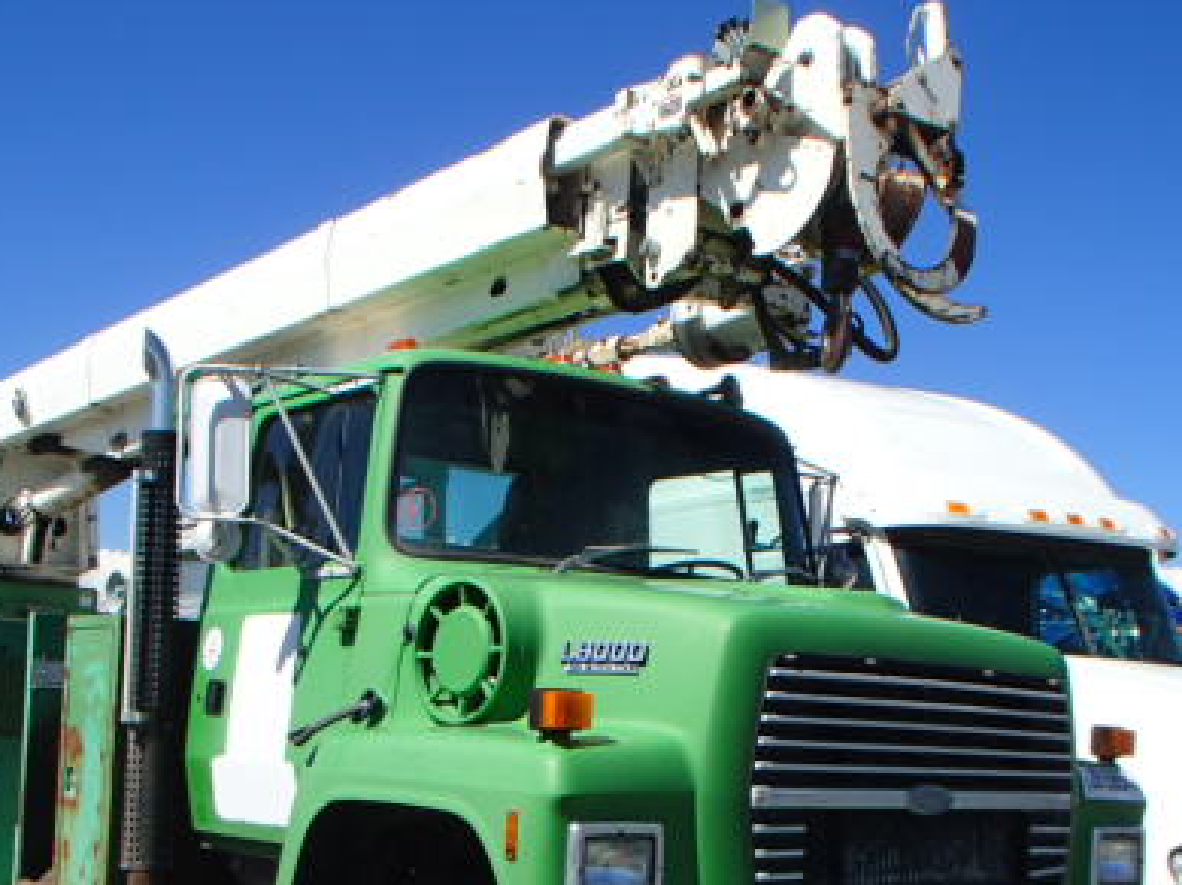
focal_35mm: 46
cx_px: 561
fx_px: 1570
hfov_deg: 41.2
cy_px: 670
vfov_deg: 30.9
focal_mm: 5
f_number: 11
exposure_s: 1/125
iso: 100
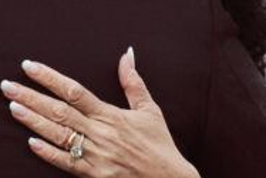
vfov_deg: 2.0
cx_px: 37
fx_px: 5102
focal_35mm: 690
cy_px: -140
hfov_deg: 3.0
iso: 640
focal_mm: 168
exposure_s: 1/800
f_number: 5.6
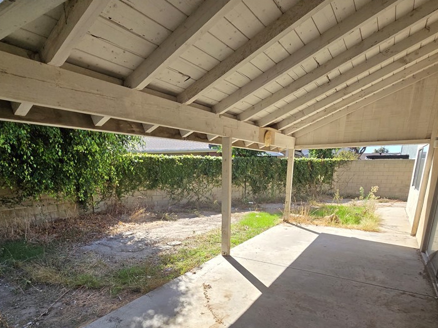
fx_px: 240
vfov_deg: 65.4
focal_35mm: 19
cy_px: 237
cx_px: 206
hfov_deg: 84.6
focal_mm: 2.2
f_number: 2.2
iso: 125
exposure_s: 1/2000
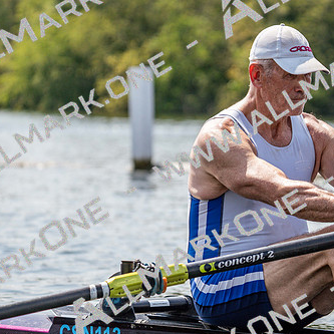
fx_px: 3231
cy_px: 186
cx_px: 277
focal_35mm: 296
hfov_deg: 5.9
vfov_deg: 5.9
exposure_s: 1/1600
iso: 250
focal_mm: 200
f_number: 5.6
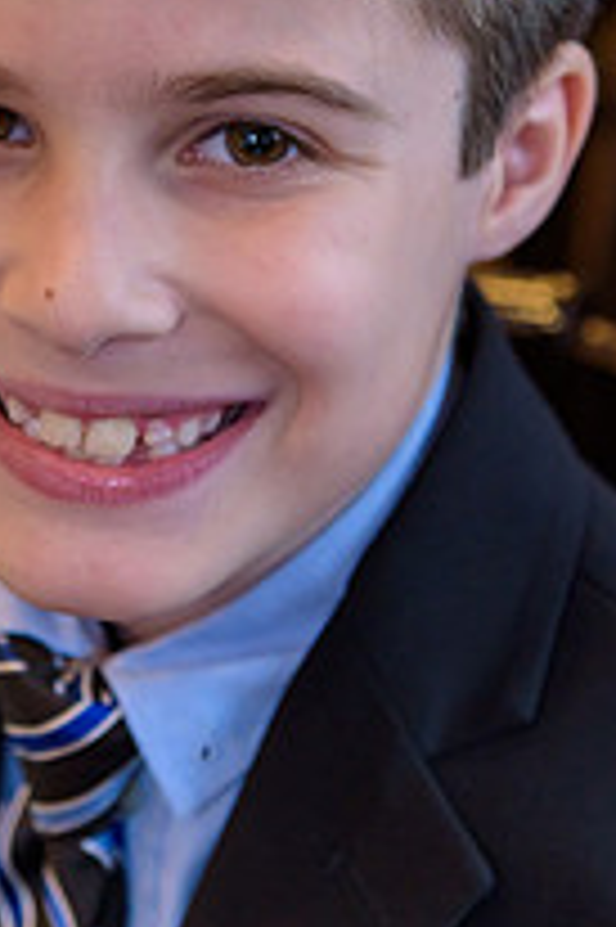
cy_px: 261
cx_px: 180
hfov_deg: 10.8
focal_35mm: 127
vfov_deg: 16.1
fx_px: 3265
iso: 800
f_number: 3.2
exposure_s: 1/125
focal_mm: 58
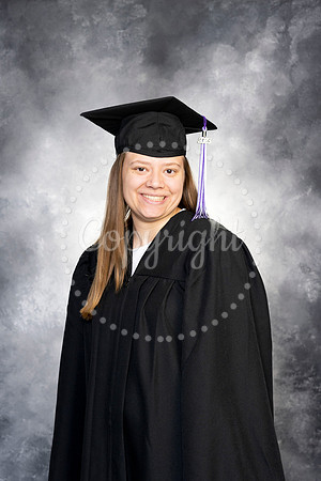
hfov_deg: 16.1
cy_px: 240
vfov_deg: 23.9
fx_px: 1137
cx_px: 160
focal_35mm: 85
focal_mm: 85
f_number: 8
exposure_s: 1/125
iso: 250
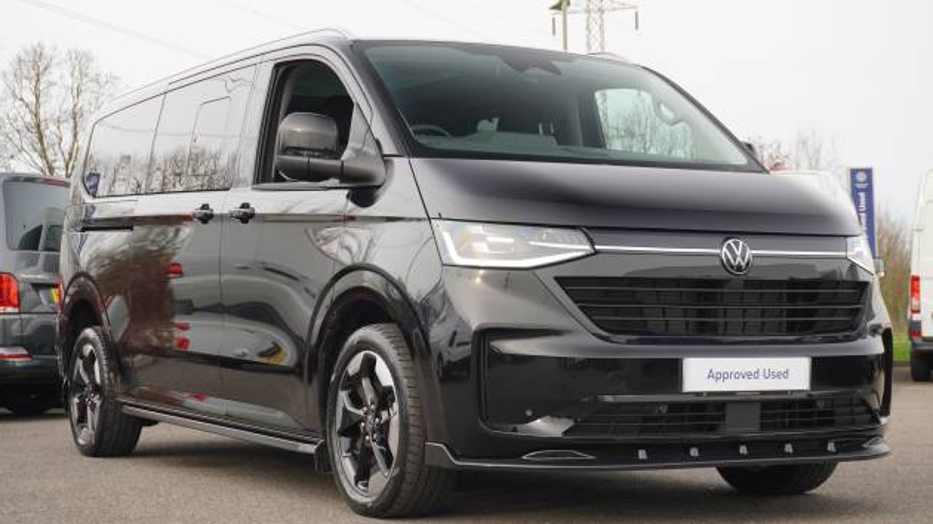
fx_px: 1657
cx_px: 466
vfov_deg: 18.0
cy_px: 268
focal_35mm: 67
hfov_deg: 31.4
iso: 200
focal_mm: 42
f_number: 5.6
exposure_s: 1/90
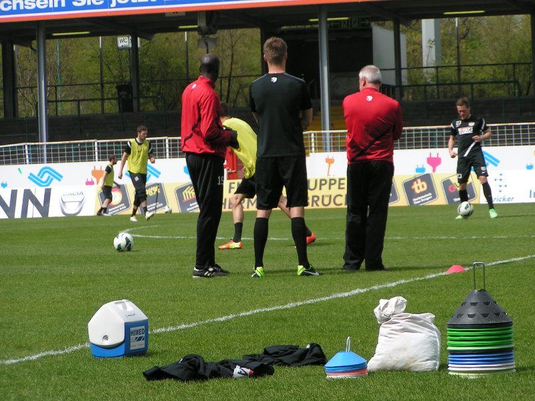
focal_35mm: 164
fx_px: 2535
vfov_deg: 9.1
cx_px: 268
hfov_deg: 12.0
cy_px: 200
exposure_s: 1/1000
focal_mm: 25.1
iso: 50
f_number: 3.5
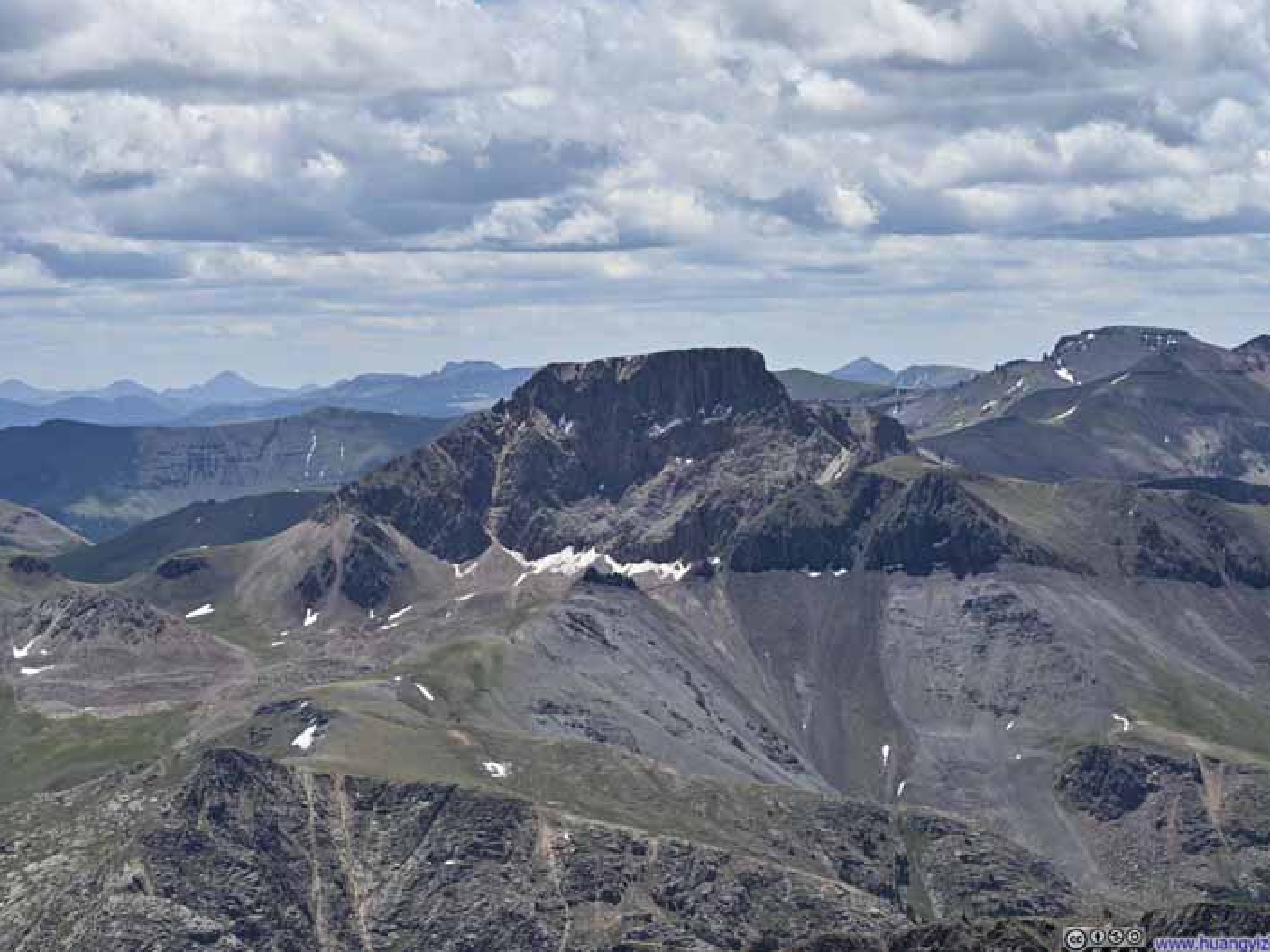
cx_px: 619
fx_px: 4806
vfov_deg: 11.3
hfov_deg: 15.1
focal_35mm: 131
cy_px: 475
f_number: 9
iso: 64
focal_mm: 120
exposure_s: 1/400
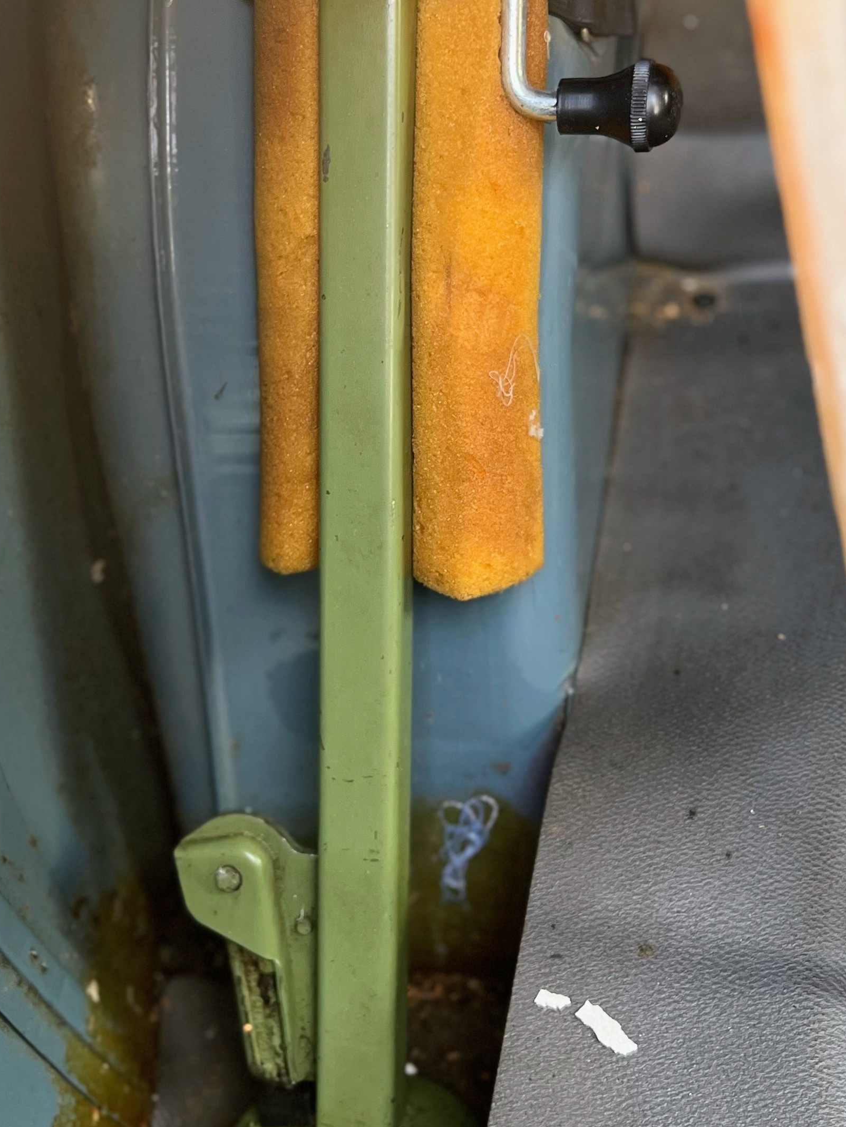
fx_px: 1596
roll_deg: +13.8
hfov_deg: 29.7
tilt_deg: -44.5
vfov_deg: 38.8
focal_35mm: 49
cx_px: 401
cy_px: 455
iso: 125
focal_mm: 5.7
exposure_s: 1/121
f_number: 1.5
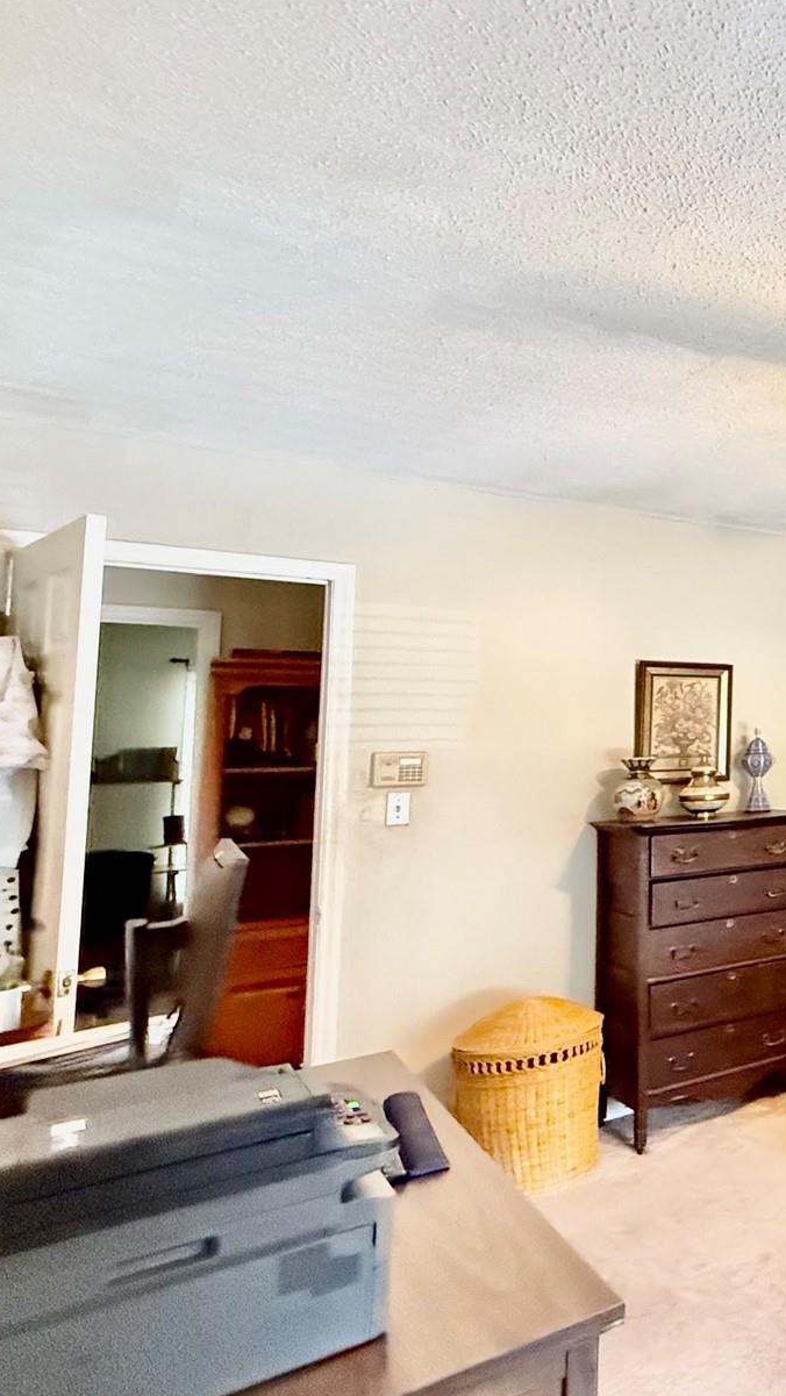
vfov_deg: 71.8
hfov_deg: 32.1
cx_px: 1052
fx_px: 963
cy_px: 644
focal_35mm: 26
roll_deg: +1.5
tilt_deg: +5.4
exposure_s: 1/60
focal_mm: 2.22
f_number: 2.2
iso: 1000
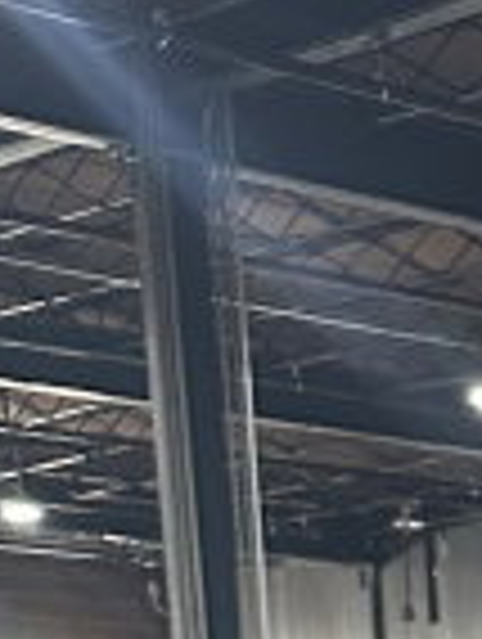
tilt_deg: -11.4
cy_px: 1541
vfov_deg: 11.7
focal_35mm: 137
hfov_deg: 9.3
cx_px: 1284
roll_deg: -1.4
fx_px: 2536
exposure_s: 1/60
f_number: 1.78
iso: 320
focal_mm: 6.86
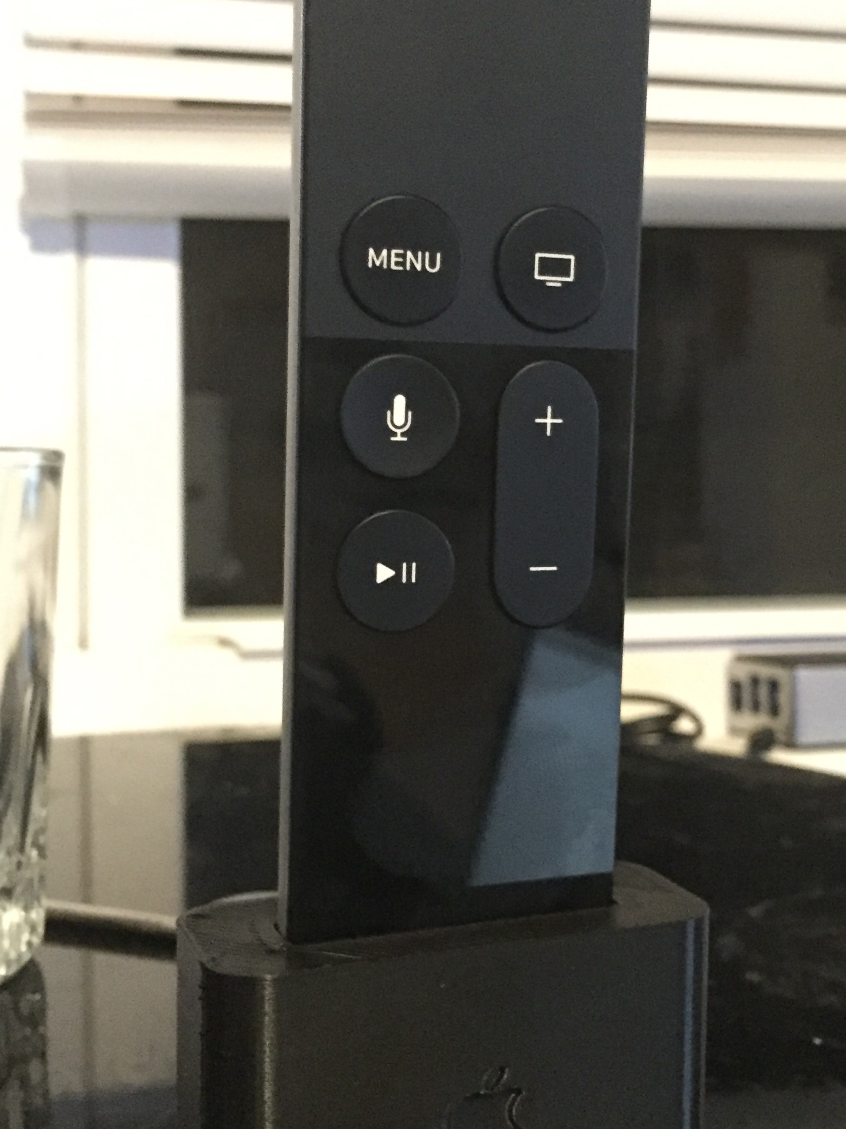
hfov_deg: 30.1
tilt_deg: +0.0
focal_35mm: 48
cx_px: 559
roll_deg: -0.2
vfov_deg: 39.6
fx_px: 1564
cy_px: 540
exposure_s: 1/15
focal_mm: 4.15
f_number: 2.2
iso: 2000
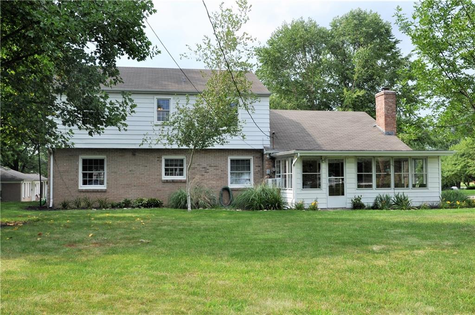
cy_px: 158
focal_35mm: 36
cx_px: 238
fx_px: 474
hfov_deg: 53.2
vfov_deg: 36.7
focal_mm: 24
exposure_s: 1/125
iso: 200
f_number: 11
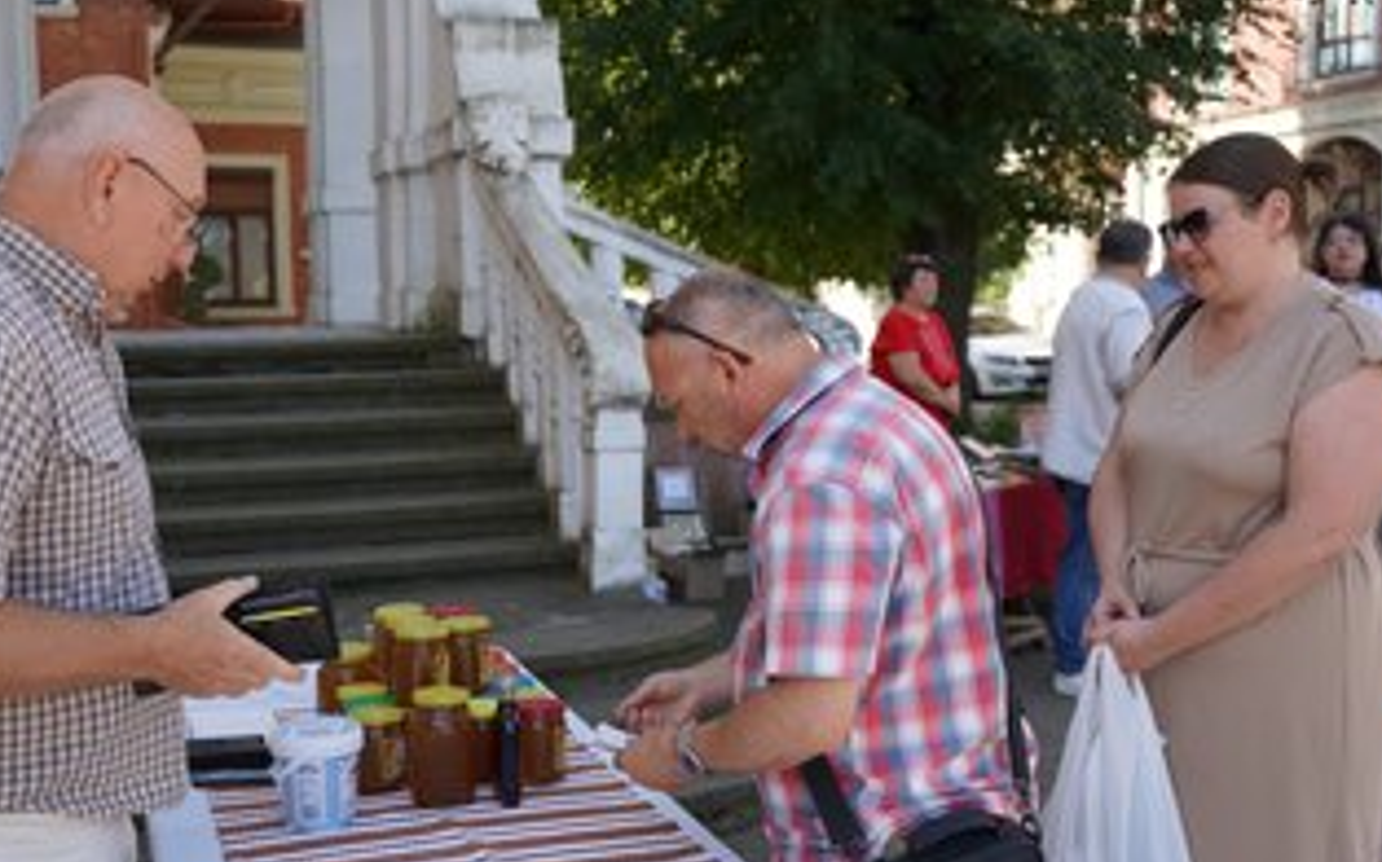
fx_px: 1468
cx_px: 572
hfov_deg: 50.2
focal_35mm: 39
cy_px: 482
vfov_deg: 32.7
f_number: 4
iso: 100
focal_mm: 30
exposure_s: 1/200
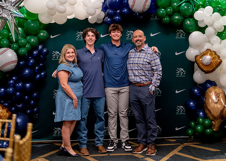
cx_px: 122
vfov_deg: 25.9
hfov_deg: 35.7
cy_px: 80
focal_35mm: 55
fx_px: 351
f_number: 1.2
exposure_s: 1/320
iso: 800
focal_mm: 50
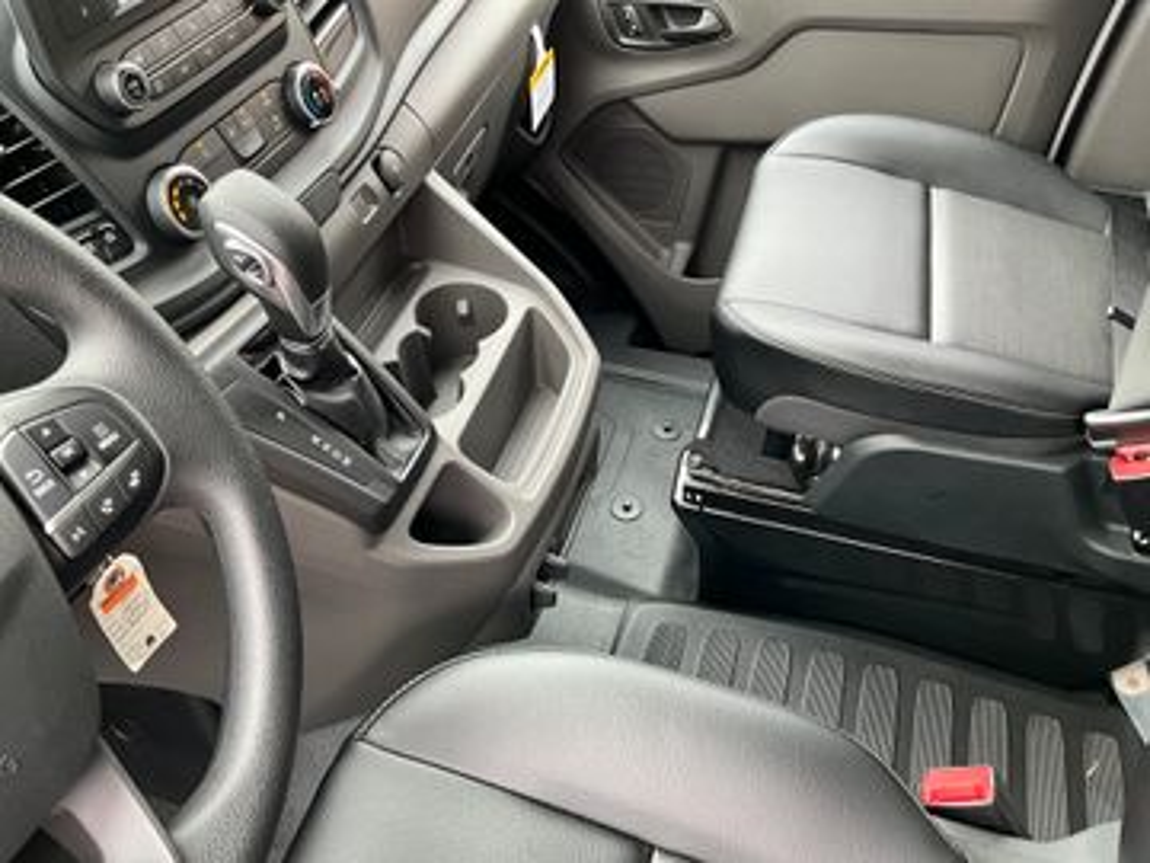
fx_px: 963
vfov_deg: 48.2
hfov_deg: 61.7
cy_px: 432
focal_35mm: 29
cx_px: 575
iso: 64
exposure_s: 1/84
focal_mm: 3
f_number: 1.8
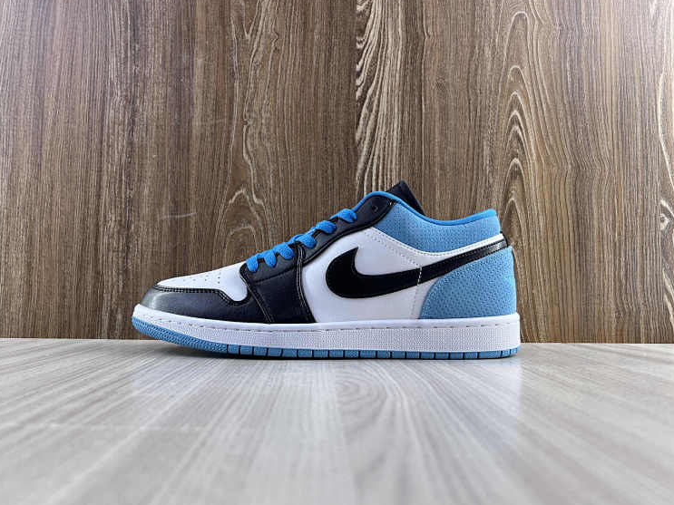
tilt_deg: +3.1
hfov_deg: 63.4
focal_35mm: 28
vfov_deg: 49.7
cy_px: 253
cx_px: 328
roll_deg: -0.4
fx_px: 545
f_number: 1.5
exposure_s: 1/143
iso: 32
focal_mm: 5.7
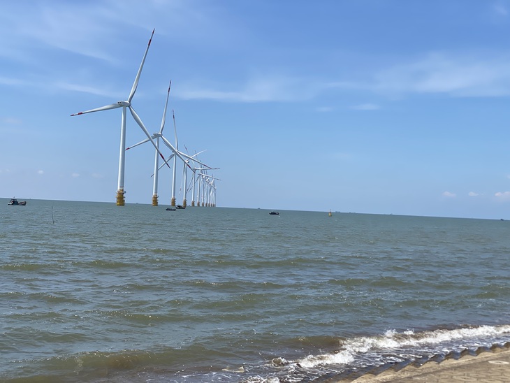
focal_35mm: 52
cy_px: 192
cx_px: 255
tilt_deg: +1.9
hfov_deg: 36.8
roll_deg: -2.4
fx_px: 766
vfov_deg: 28.0
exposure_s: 1/2660
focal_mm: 6
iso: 25
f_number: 2
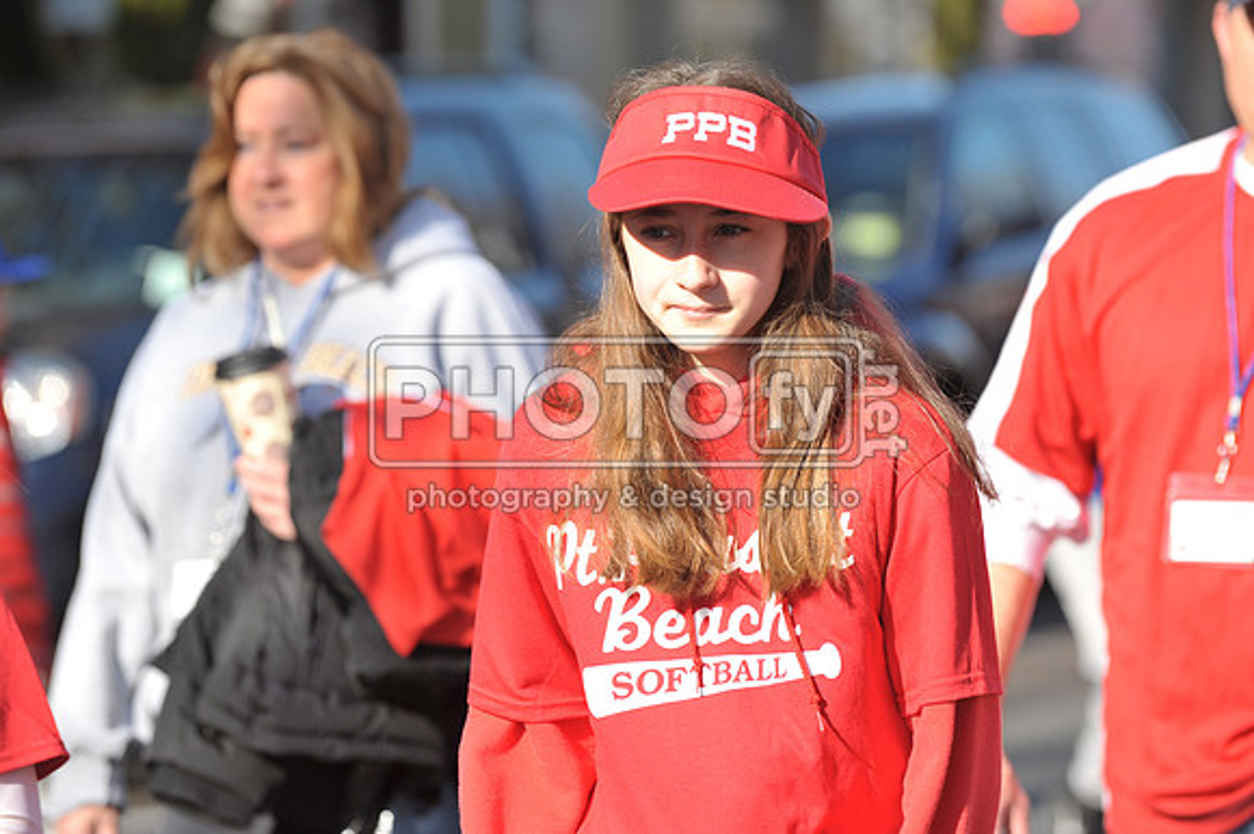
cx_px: 627
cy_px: 417
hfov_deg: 10.3
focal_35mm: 200
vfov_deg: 6.9
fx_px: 6962
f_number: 5.6
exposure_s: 1/800
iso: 400
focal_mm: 200
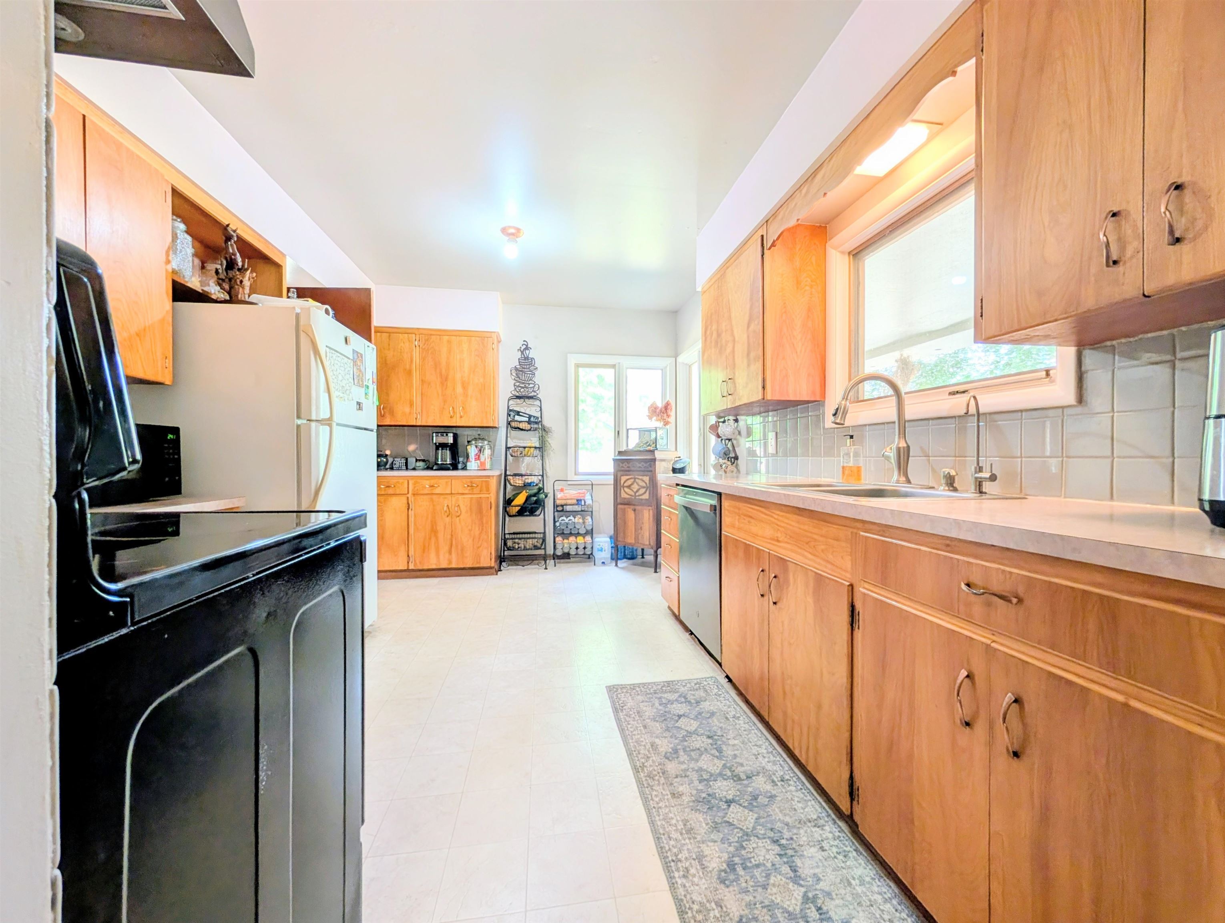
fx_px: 425
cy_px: 462
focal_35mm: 12
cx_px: 612
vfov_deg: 94.6
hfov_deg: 110.5
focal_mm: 2.02
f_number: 1.7
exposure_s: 1/60
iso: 89
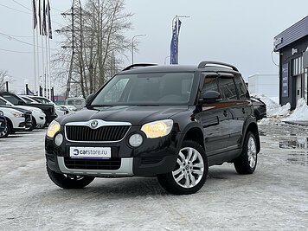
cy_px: 116
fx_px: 685
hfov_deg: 25.3
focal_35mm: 77
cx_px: 154
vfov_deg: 19.1
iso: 32
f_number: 2.8
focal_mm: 9
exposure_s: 1/121
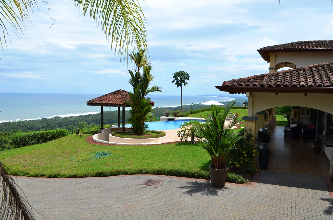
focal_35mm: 30
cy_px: 110
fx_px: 277
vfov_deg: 43.4
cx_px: 166
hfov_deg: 62.0
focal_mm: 20
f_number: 8
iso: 110
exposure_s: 1/250
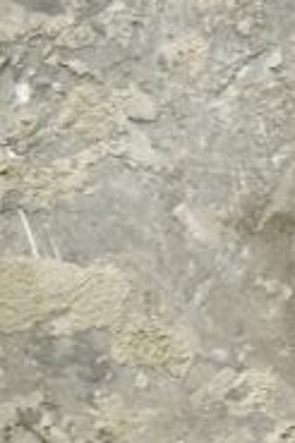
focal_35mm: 180
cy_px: 552
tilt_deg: +0.6
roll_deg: +0.0
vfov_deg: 11.2
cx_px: 405
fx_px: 2216
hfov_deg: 7.5
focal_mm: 6.86
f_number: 1.78
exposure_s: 1/175
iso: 50
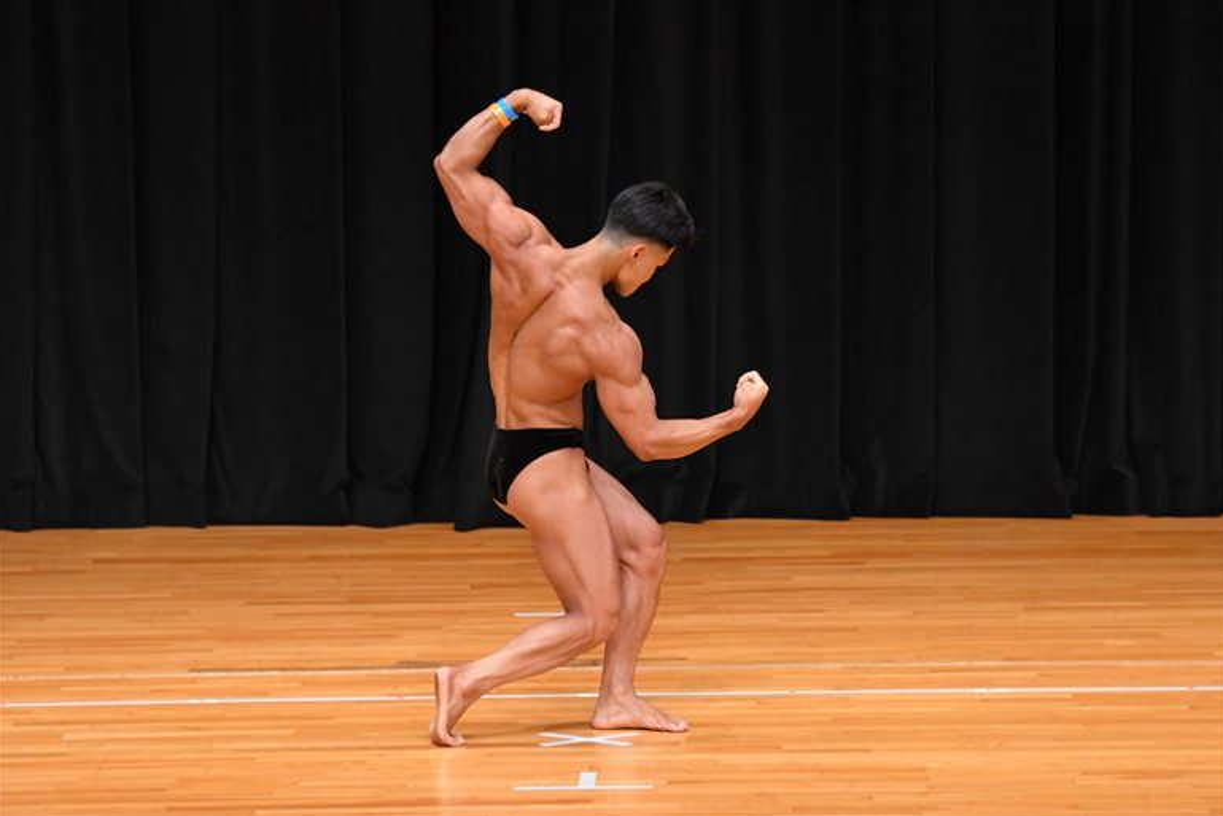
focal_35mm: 272
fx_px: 9242
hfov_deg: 7.6
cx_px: 613
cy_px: 409
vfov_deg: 5.1
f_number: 5.6
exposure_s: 1/400
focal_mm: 180
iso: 4000
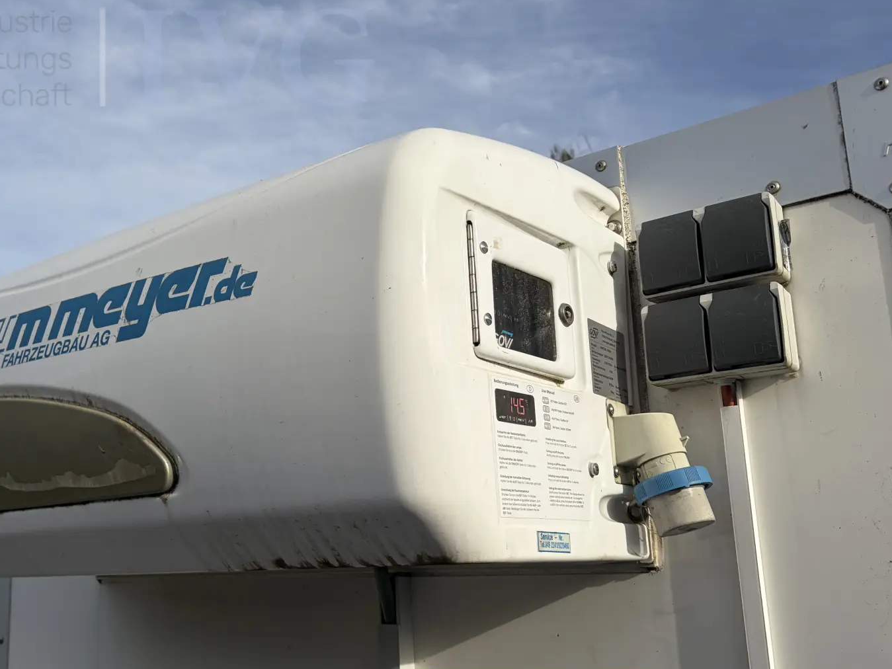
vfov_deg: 38.6
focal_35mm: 37
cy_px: 389
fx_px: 954
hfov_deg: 49.1
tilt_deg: +11.6
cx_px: 280
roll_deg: +1.3
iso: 50
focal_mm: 5.96
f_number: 1.6
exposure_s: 1/3831
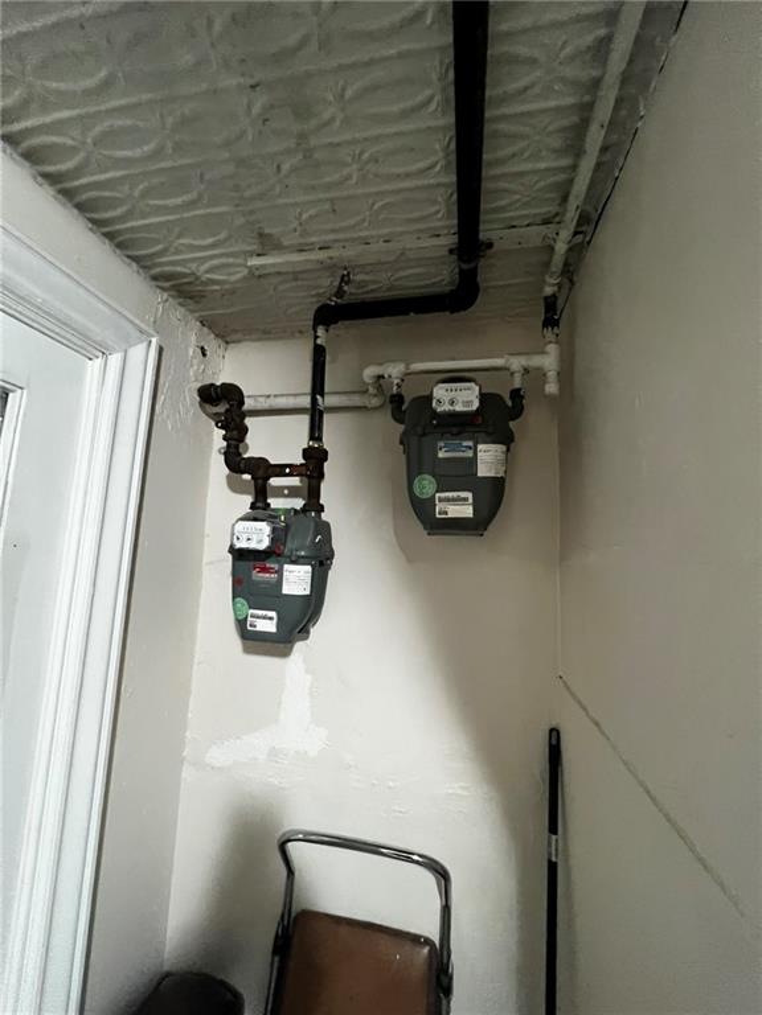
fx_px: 382
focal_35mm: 13
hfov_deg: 89.9
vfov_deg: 106.2
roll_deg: -3.9
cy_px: 508
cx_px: 381
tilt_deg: +9.7
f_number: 1.8
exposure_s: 1/60
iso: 640
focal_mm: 1.57
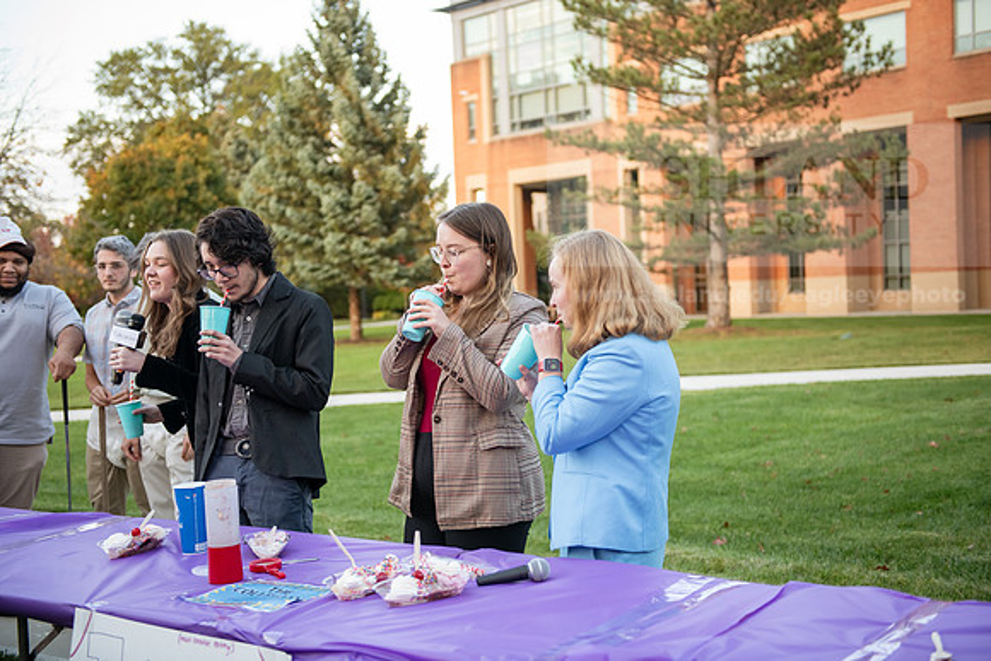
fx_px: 1322
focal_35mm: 48
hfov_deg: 41.1
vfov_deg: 28.1
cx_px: 496
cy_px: 330
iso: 1000
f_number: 2.8
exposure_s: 1/320
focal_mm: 48
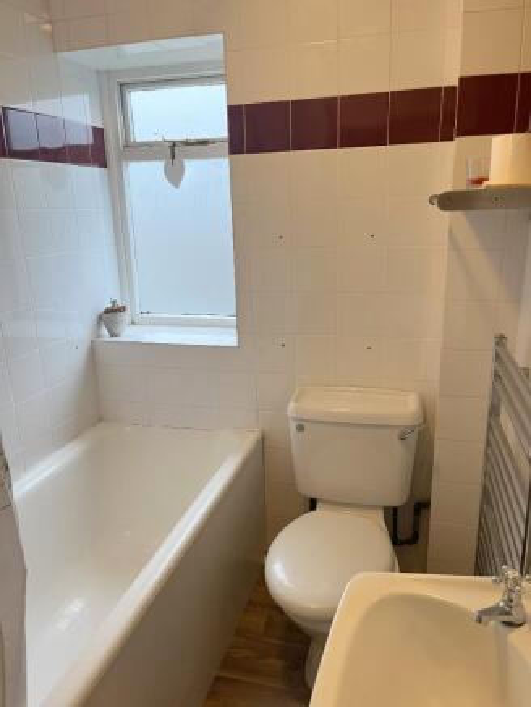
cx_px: 266
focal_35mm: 26
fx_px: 532
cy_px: 354
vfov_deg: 67.3
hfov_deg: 53.1
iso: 64
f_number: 1.6
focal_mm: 5.1
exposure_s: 1/50
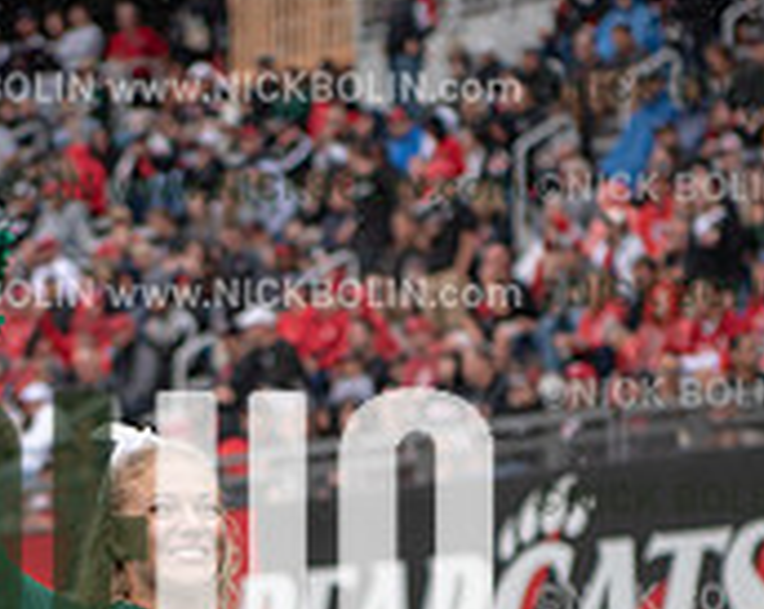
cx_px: 178
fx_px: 5011
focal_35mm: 222
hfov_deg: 8.7
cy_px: 602
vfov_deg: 6.9
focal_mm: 70
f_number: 2.8
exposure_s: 1/1000
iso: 250
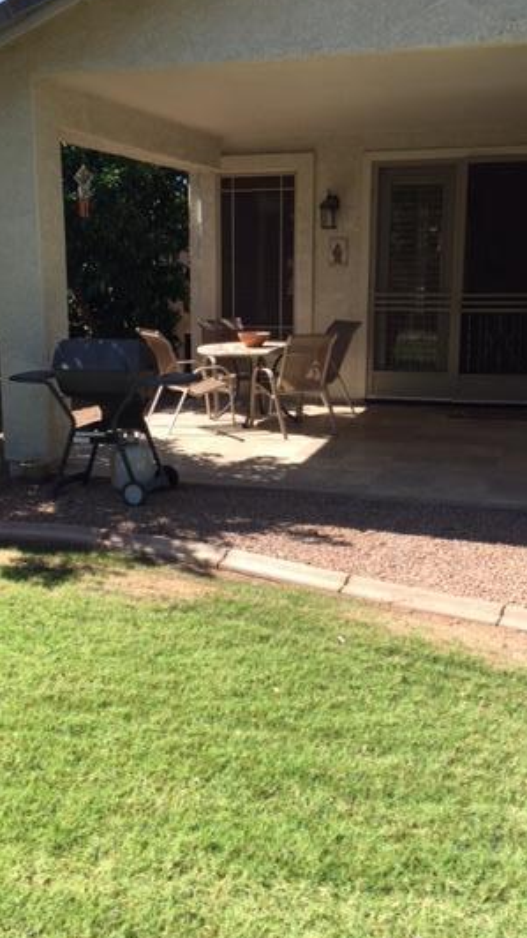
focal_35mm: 38
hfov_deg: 31.2
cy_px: 457
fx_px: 945
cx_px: 252
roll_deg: -2.4
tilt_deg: -11.5
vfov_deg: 52.8
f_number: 2.2
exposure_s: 1/879
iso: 32
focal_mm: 4.15
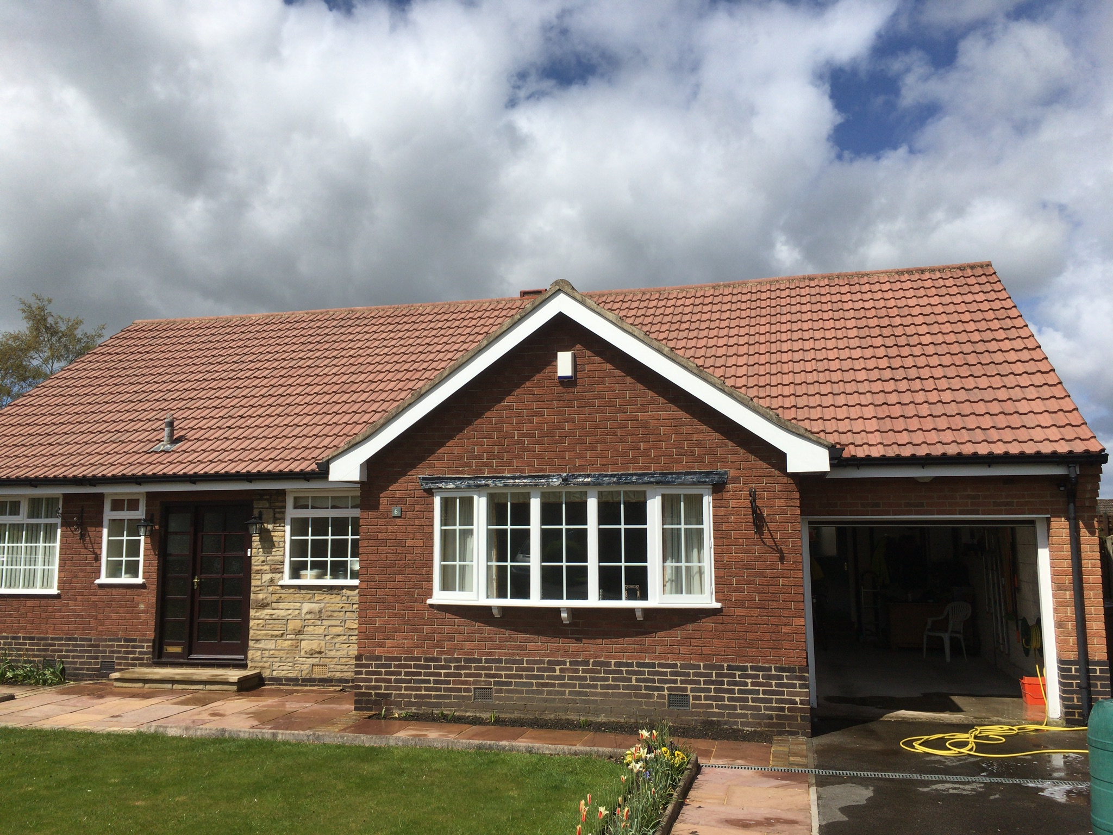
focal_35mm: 29
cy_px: 418
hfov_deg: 61.7
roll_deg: +0.0
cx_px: 556
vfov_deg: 48.2
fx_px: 932
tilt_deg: +7.1
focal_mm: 4.15
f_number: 2.2
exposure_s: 1/2747
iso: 25
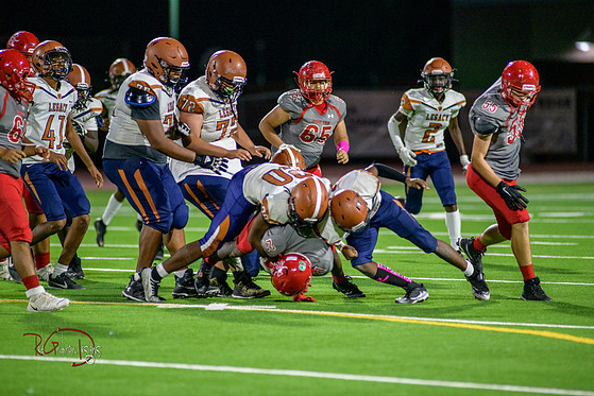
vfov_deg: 4.4
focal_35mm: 311
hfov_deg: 6.6
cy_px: 194
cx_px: 304
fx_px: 5133
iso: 2500
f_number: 2.8
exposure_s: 1/800
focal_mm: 300
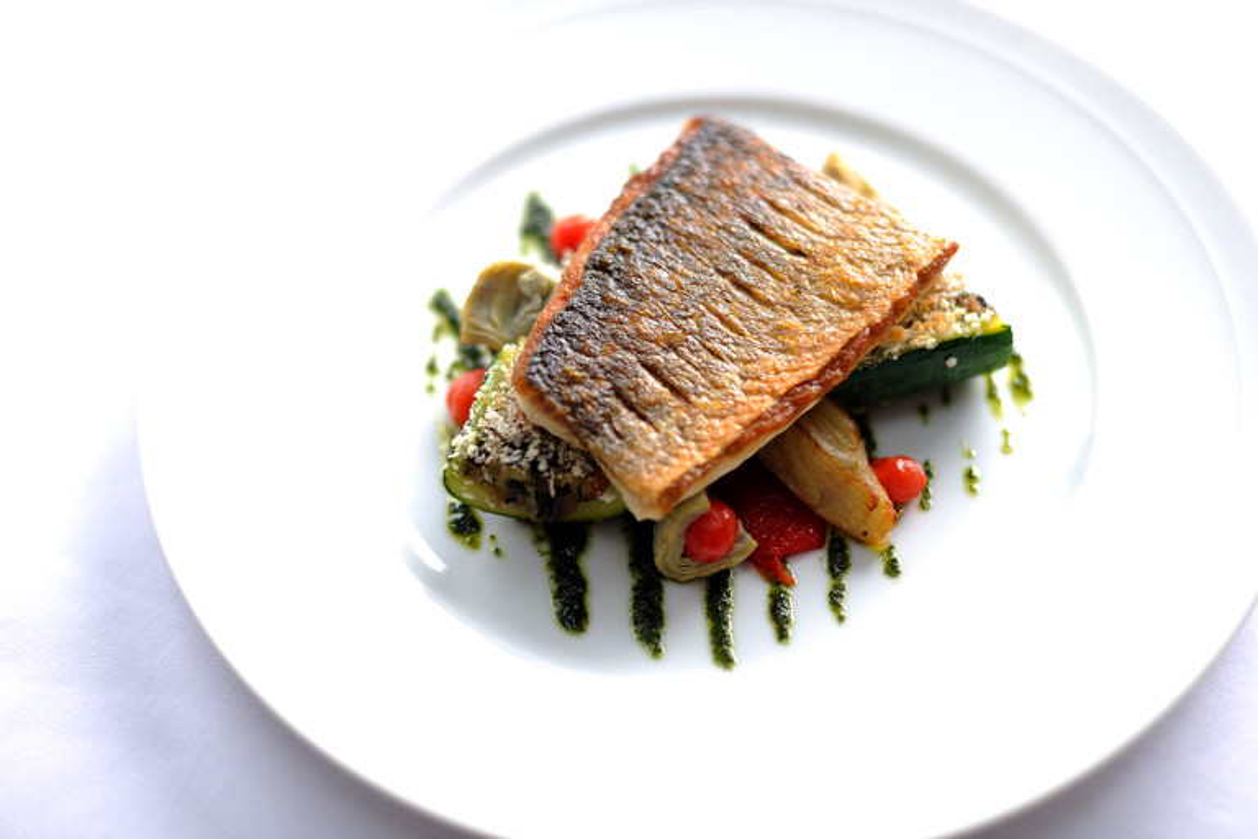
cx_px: 629
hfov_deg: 39.6
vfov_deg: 27.0
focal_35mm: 50
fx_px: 1747
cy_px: 420
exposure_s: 1/200
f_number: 2.2
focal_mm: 50
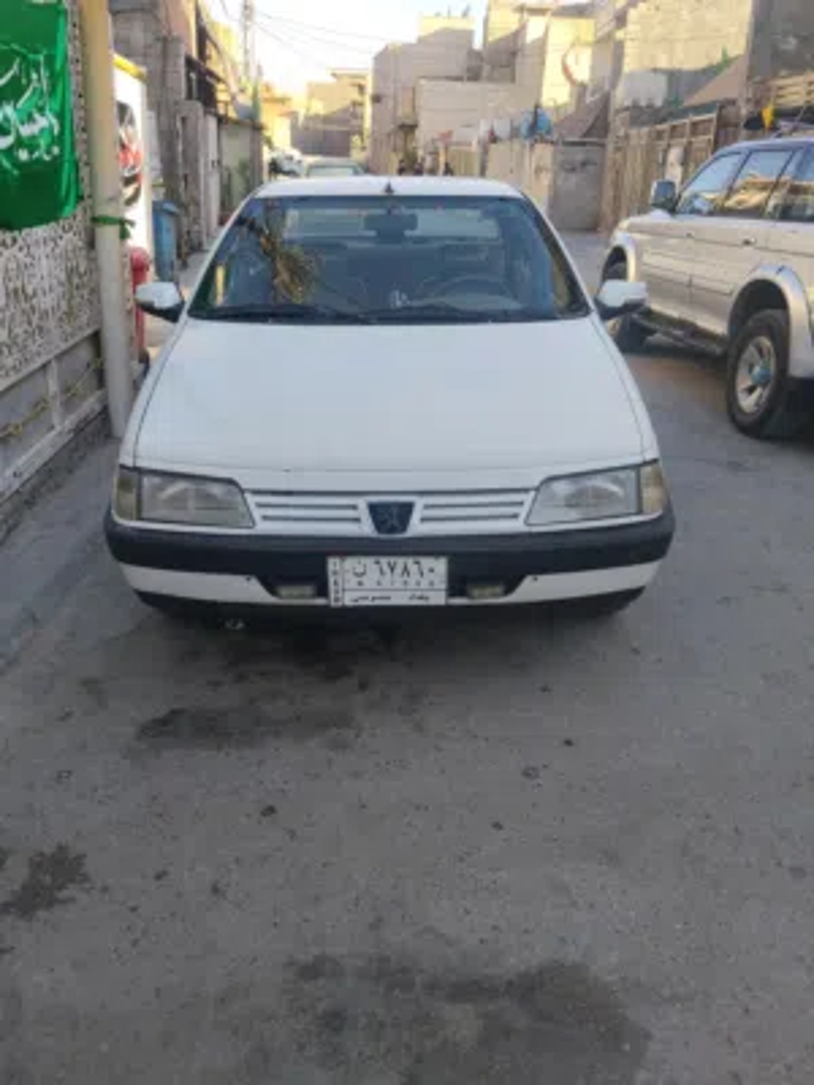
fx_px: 909
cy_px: 542
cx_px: 407
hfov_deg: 48.2
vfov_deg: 61.7
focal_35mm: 29
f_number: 1.8
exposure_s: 1/398
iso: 50
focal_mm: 4.22
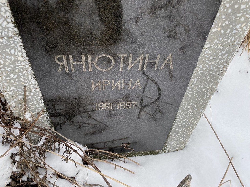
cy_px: 94
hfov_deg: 67.3
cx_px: 125
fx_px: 188
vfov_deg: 53.1
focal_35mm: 26
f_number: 1.8
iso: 32
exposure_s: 1/374
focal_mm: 4.25
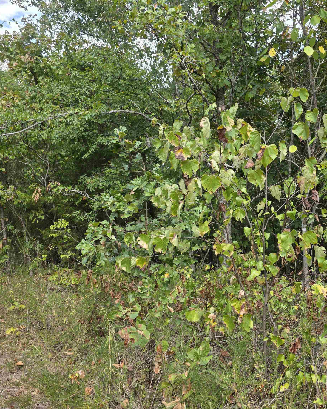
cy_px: 204
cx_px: 217
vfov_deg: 58.8
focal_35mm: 30
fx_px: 363
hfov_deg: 47.7
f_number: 1.7
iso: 32
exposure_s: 1/359
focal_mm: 6.3
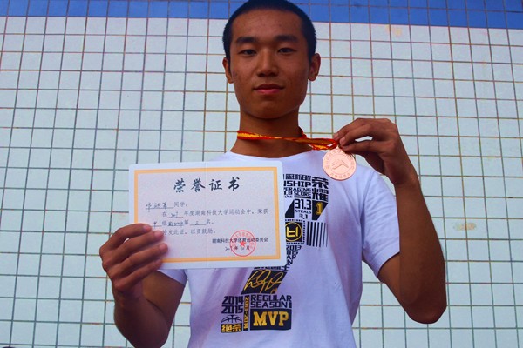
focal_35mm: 52
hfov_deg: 37.9
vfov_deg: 25.8
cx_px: 262
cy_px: 174
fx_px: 763
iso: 800
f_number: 10
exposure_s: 1/1000
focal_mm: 35
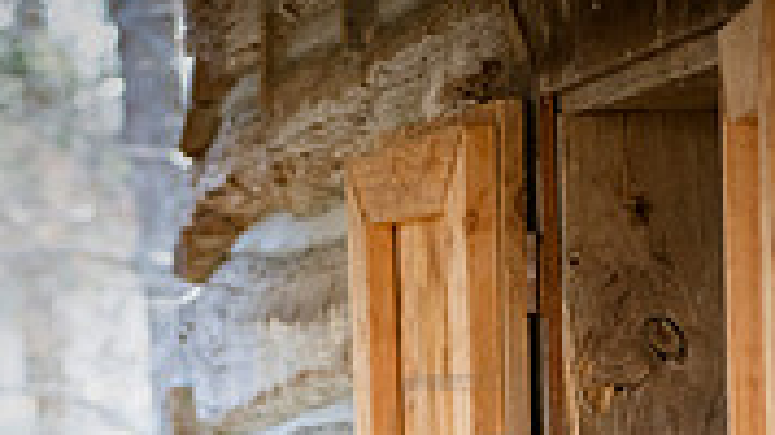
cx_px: 501
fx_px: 4355
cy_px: 953
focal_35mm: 212
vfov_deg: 5.6
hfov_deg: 10.2
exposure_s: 1/250
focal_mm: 80
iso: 800
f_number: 4
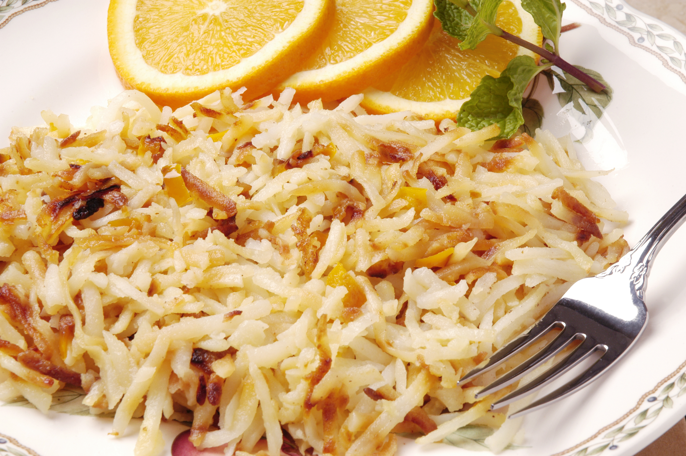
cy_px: 228
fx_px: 1771
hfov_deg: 21.9
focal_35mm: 93
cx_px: 343
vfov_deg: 14.7
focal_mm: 62
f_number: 20
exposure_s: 1/160
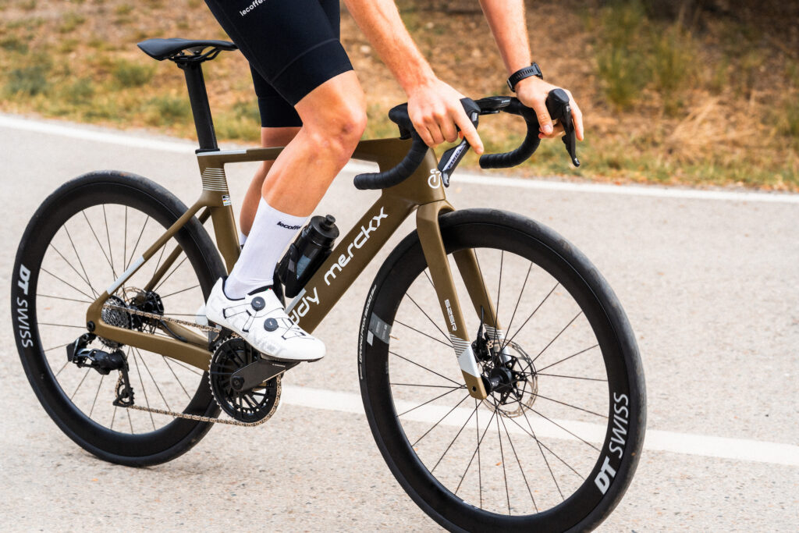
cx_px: 400
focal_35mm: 70
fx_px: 1554
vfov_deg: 19.5
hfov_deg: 28.8
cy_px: 266
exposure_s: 1/1250
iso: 640
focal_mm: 70
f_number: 4.5
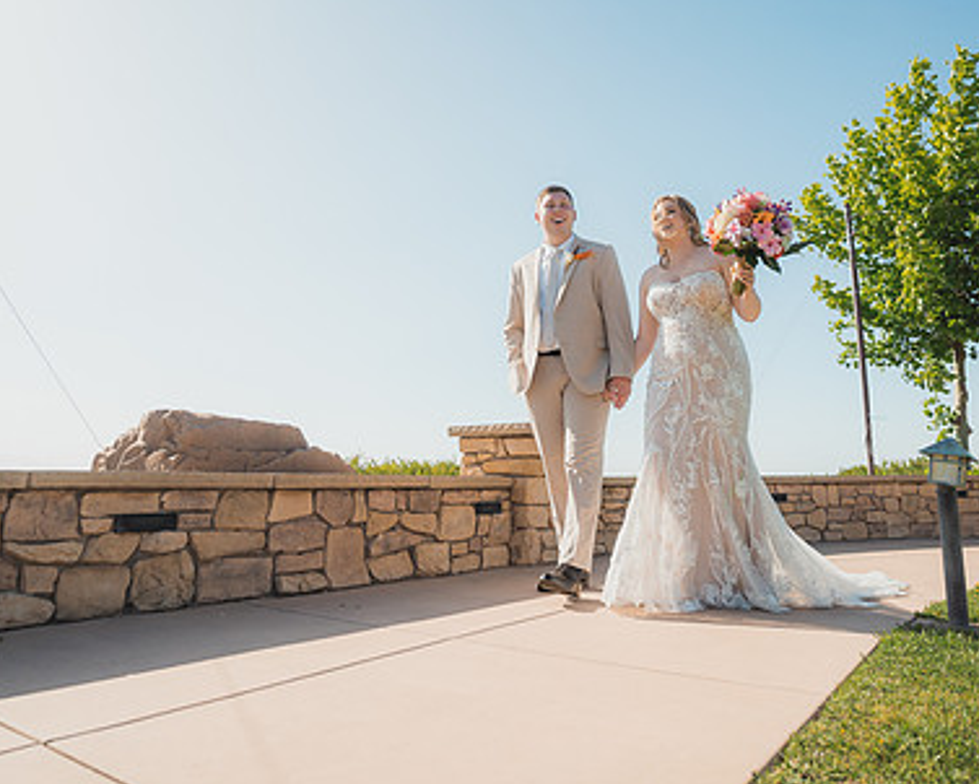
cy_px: 331
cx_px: 499
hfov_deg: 66.0
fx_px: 754
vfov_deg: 54.7
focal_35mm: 26
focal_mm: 18
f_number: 2.8
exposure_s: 1/2500
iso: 125
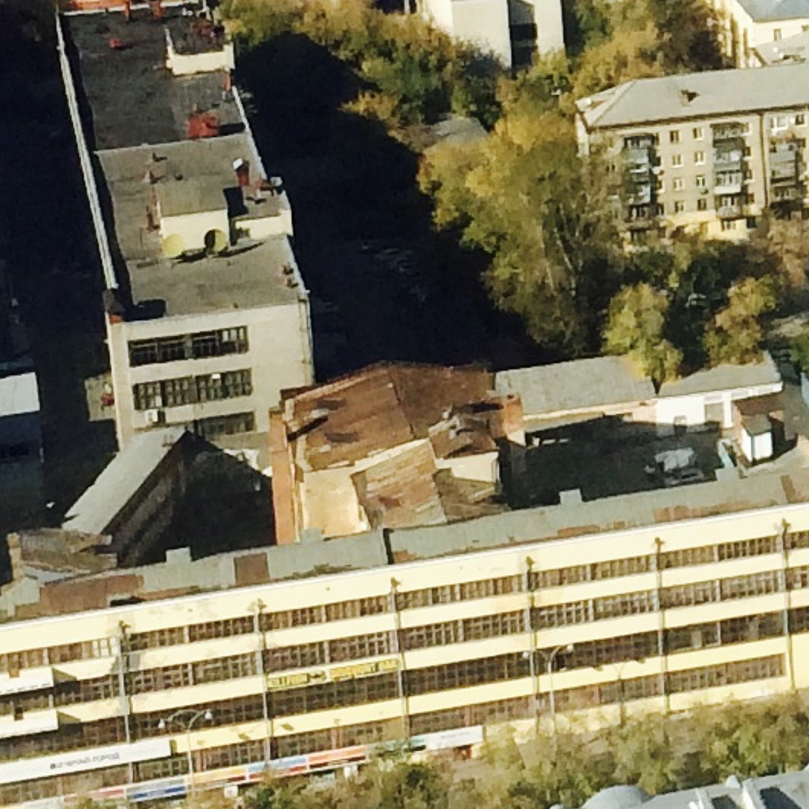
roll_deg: +2.7
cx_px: 1676
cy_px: -35
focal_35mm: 158
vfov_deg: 10.9
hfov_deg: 10.1
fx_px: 4178
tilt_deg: -15.8
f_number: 2.2
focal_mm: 4.15
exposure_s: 1/2415
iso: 32
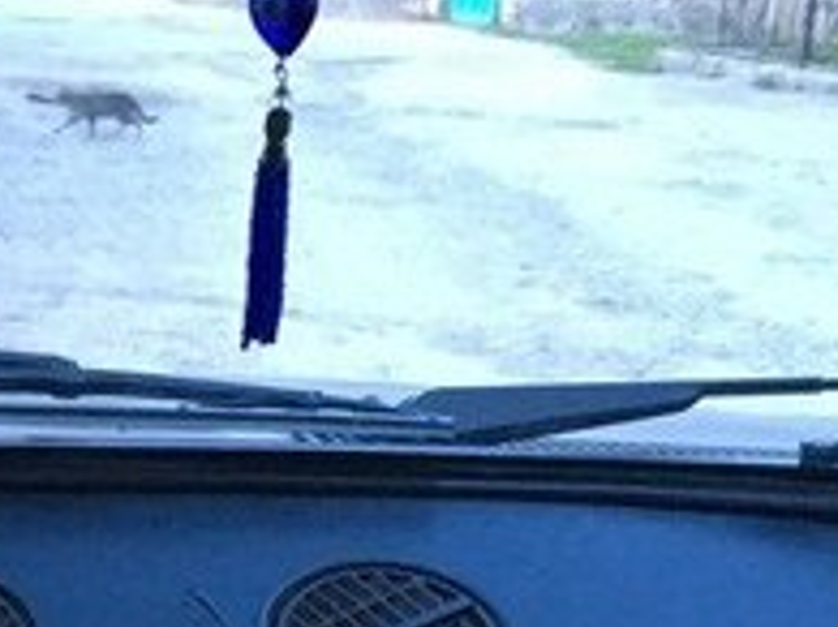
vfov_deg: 14.2
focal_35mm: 98
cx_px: -21
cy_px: 904
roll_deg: -0.9
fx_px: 2371
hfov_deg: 19.4
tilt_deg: -23.2
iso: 200
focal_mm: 4.15
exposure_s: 1/25
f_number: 2.2
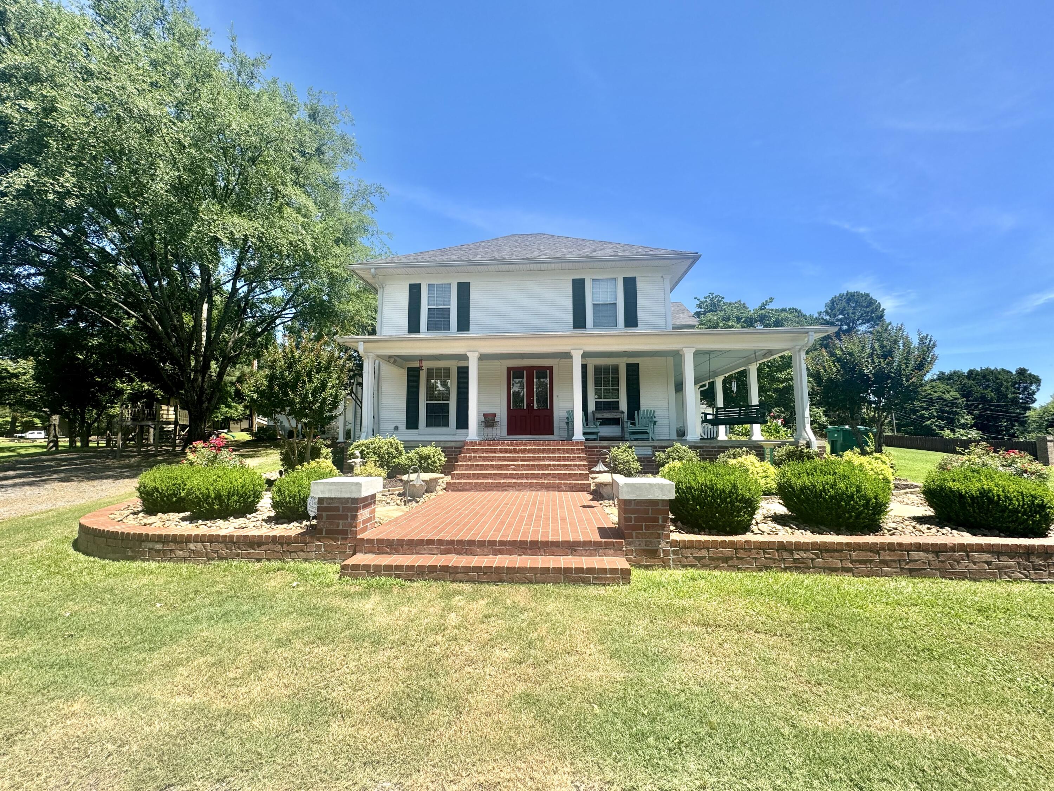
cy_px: 396
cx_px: 527
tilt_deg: +5.6
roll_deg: +0.4
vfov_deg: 85.7
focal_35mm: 14
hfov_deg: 102.1
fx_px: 426
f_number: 2.2
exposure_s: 1/944
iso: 40
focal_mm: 2.22
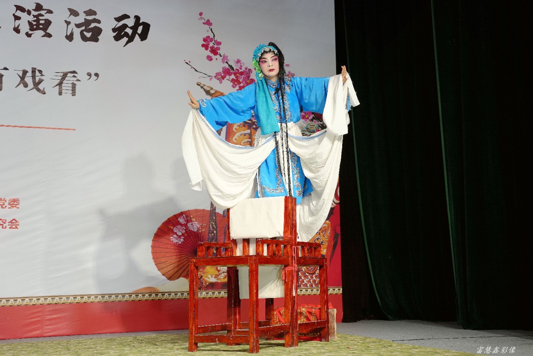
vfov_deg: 28.1
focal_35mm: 48
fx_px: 711
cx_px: 266
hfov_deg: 41.1
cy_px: 178
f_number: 4
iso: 800
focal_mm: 48
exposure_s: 1/160
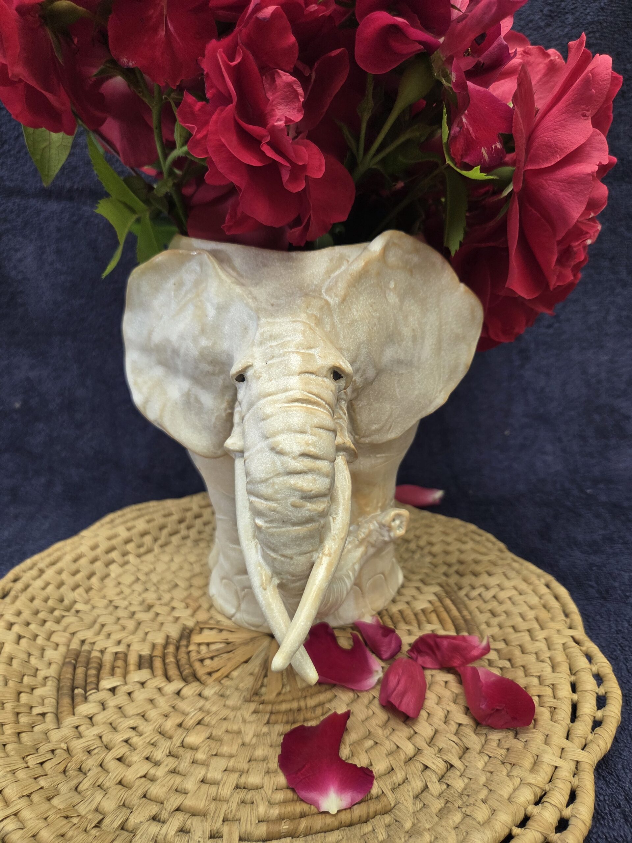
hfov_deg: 58.9
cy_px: 422
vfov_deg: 73.9
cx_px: 316
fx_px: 560
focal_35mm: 23
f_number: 1.8
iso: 125
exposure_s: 1/100
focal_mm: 5.4
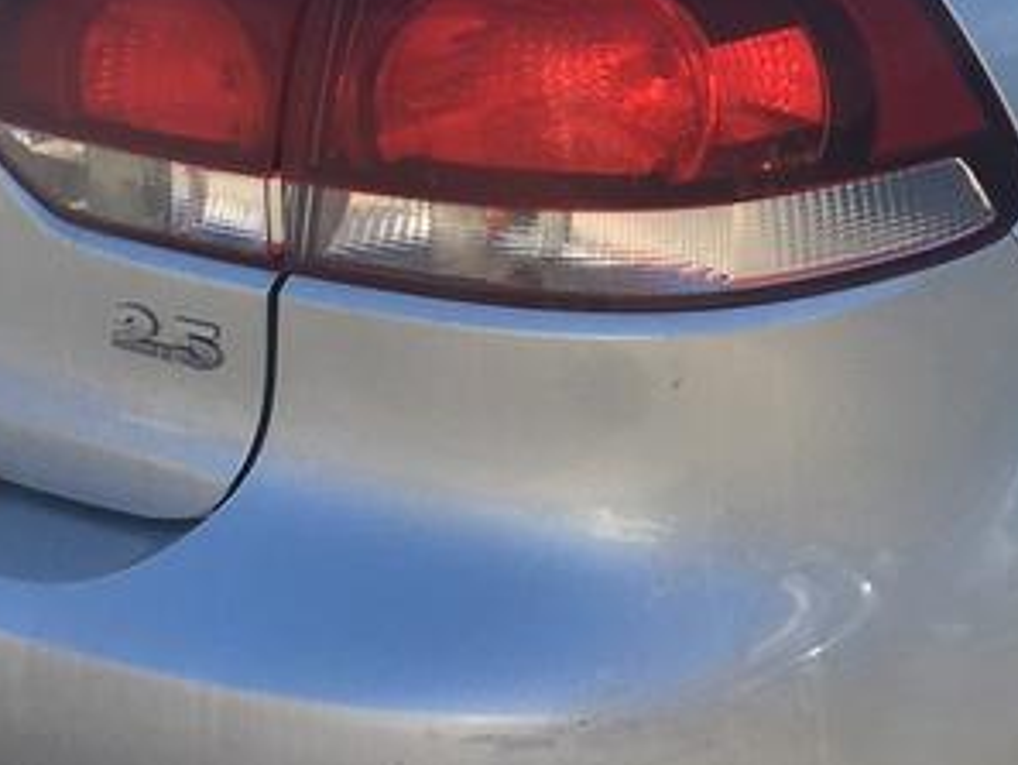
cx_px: 1172
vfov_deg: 11.8
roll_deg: +1.1
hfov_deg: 15.3
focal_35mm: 125
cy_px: 130
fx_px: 3678
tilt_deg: -18.0
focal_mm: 4.15
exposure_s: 1/625
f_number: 2.2
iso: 25
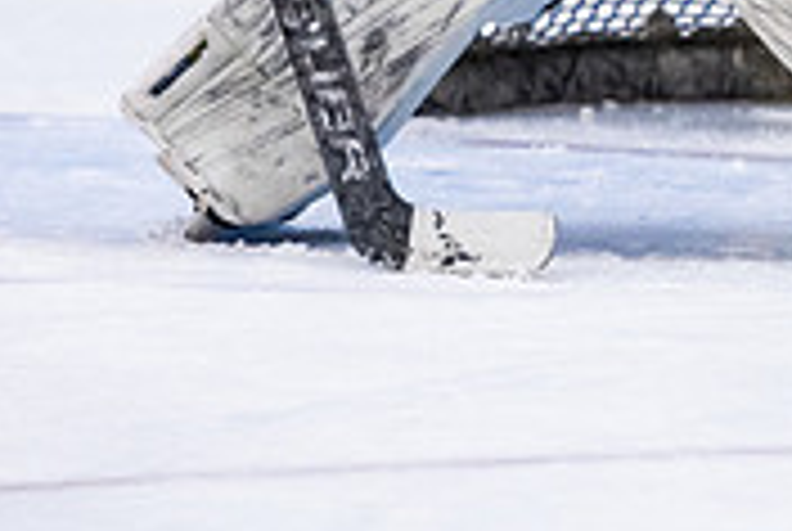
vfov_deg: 2.0
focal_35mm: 675
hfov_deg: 3.0
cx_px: 720
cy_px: -211
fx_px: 14875
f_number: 3.2
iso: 3200
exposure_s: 1/640
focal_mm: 175
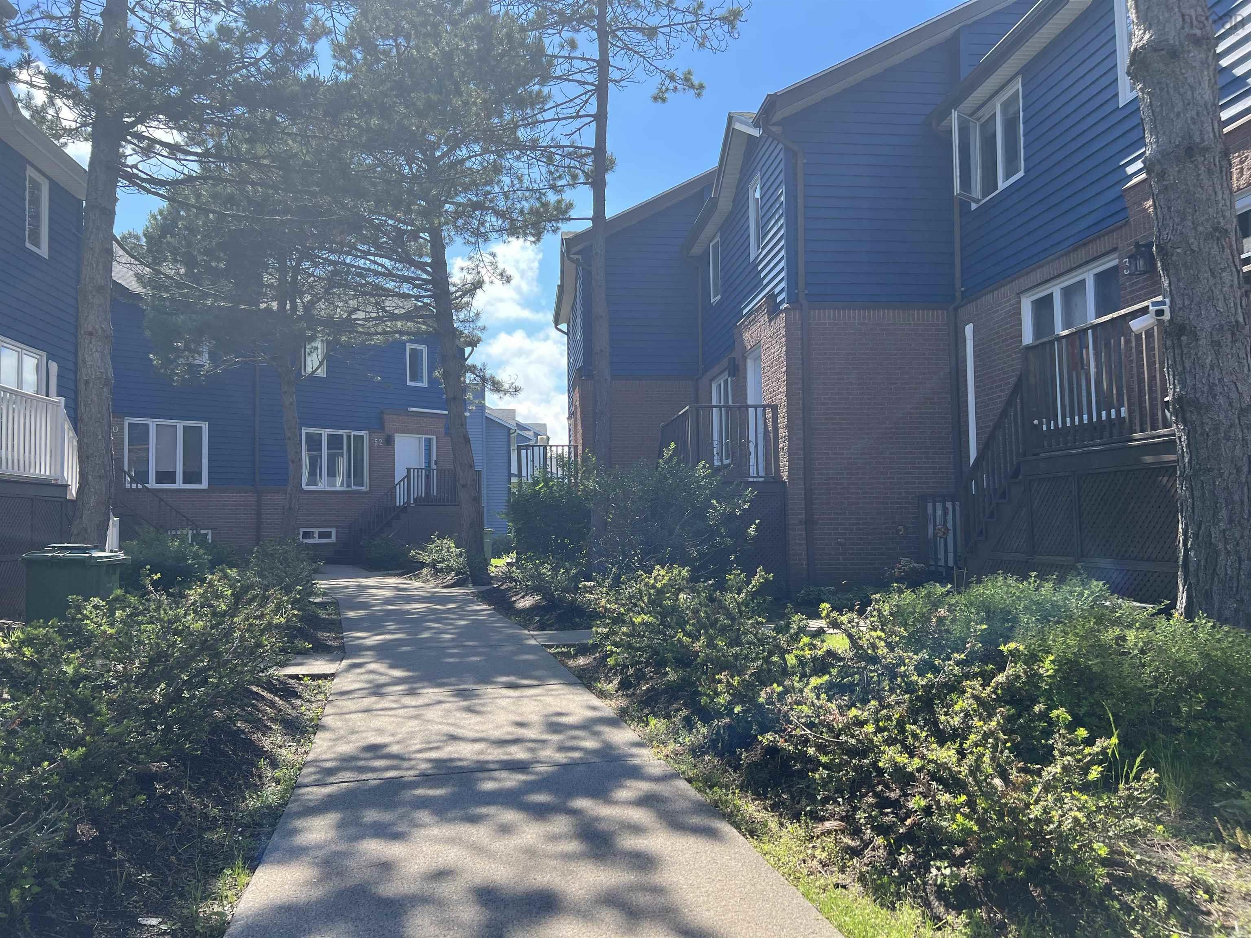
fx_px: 940
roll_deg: +0.7
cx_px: 626
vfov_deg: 53.1
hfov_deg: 67.3
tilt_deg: +2.7
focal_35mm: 26
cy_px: 469
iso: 50
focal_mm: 5.7
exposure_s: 1/1621
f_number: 1.5
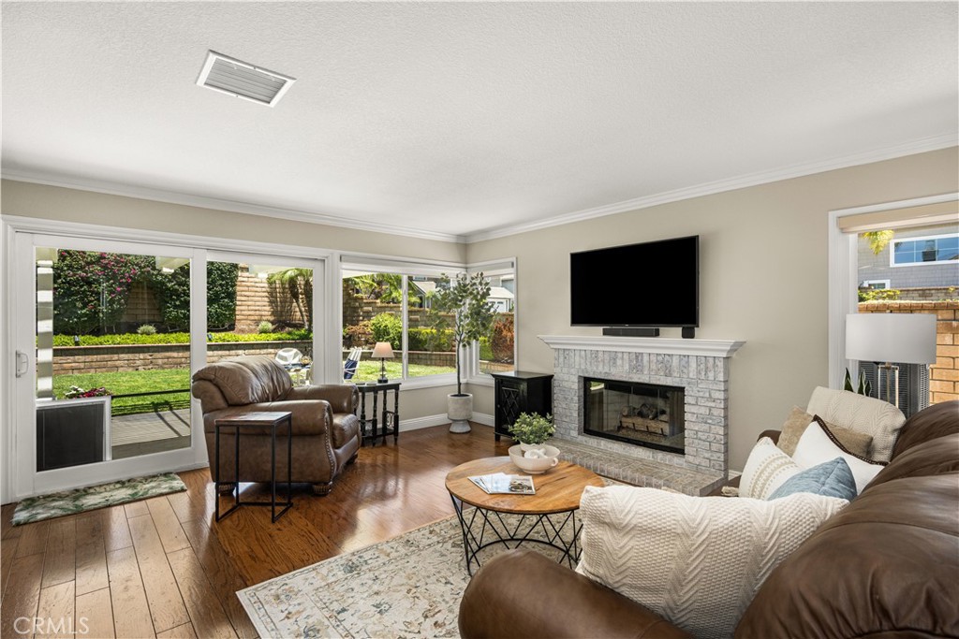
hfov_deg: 95.0
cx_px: 480
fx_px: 440
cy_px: 320
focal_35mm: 16
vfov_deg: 72.1
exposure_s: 1/25
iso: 100
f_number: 6.3
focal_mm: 16.5
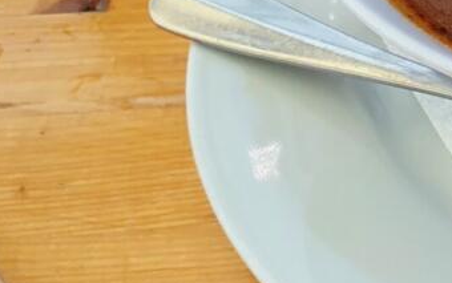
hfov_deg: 21.4
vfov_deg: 15.7
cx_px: 653
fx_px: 1023
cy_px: 56
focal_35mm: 83
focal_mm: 4.32
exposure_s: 1/100
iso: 160
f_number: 2.4
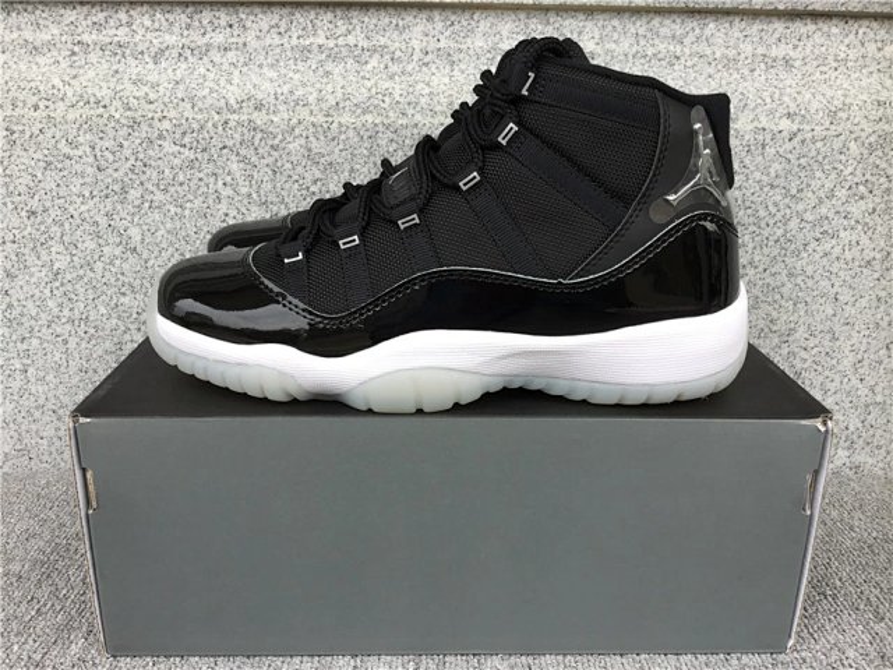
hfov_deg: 58.4
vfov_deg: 45.4
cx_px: 446
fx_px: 800
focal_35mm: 31
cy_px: 335
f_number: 2.4
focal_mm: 3.3
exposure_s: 1/100
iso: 32
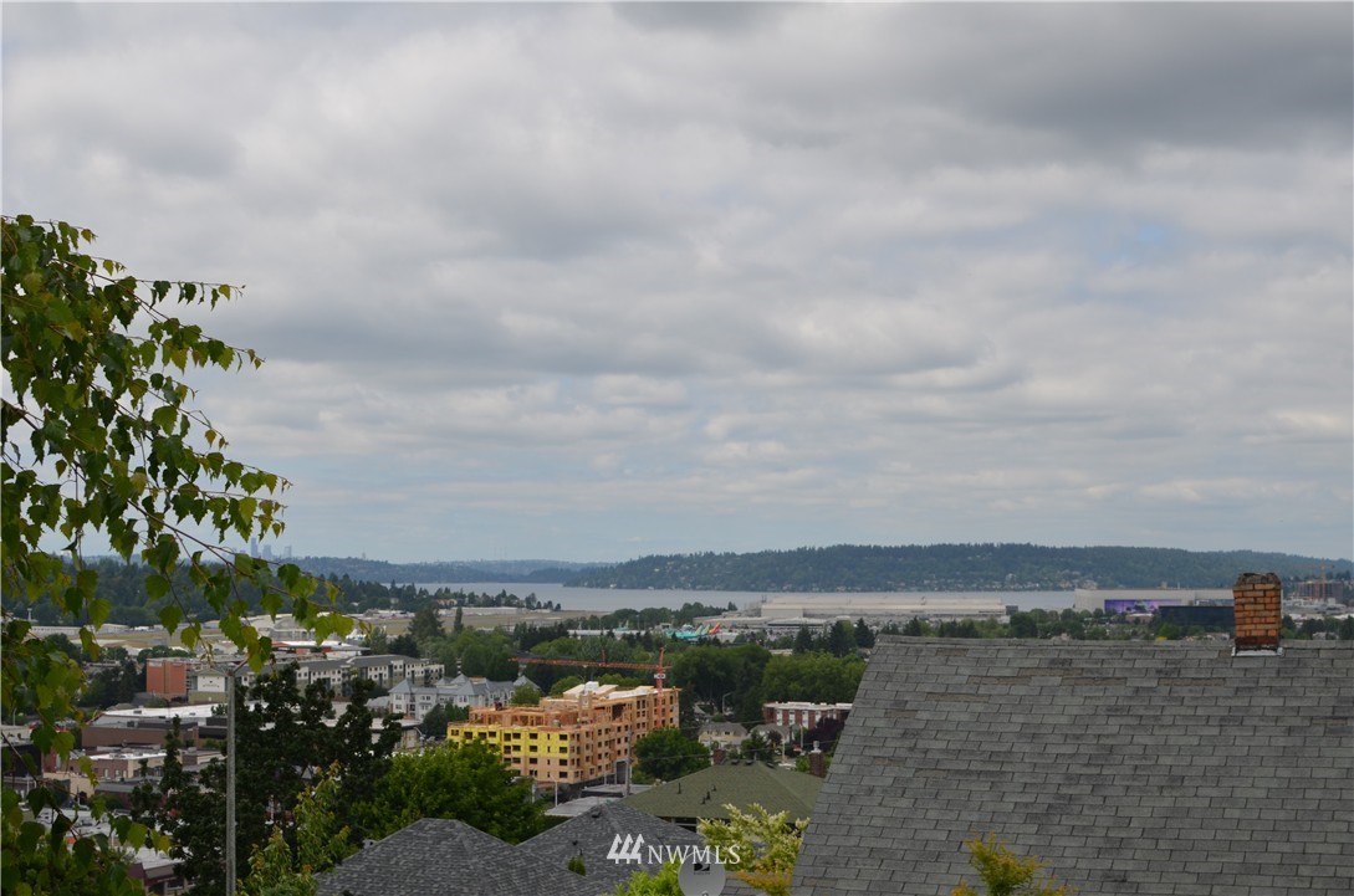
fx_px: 1970
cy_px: 448
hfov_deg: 37.9
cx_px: 677
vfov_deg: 25.6
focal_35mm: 52
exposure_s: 1/250
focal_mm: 35
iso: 100
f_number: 8
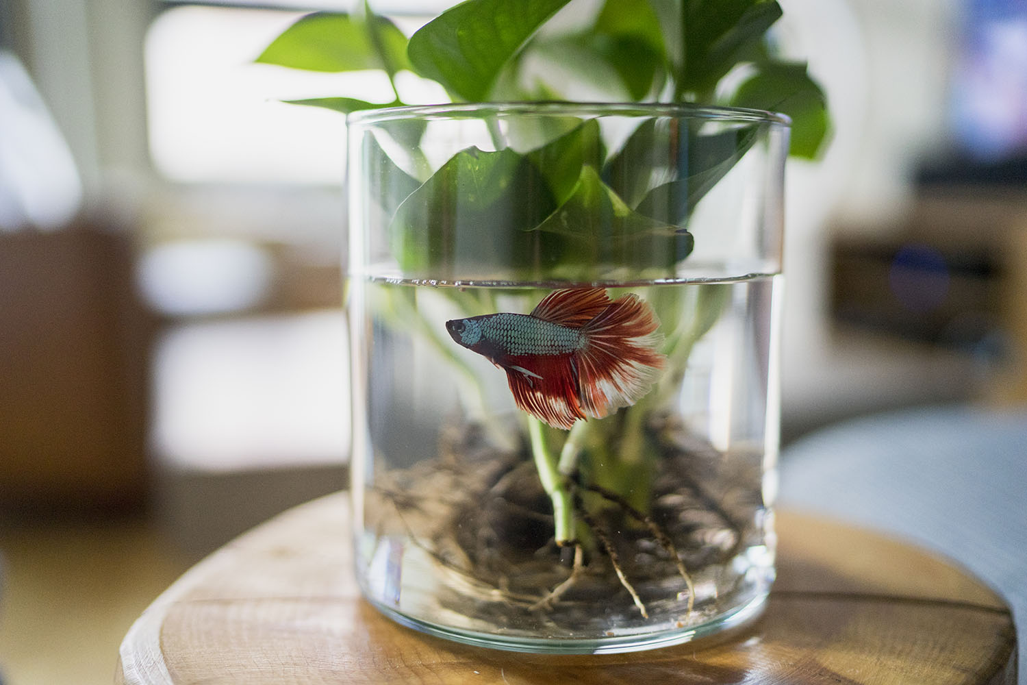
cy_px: 342
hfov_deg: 54.4
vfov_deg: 37.9
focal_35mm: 35
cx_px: 514
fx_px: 998
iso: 1600
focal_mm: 35
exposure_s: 1/1600
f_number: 1.4
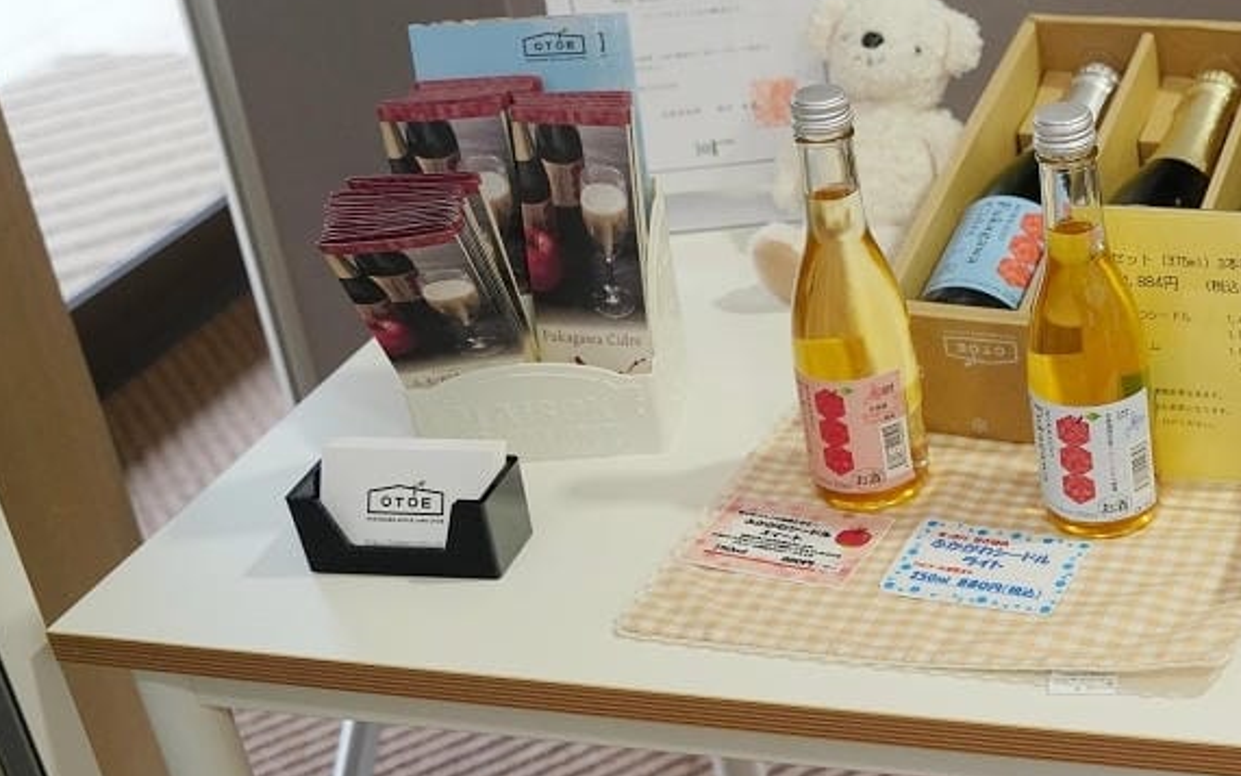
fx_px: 2029
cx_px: 1295
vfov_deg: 21.6
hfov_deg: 31.0
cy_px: 383
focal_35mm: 60
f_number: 3.5
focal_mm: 28
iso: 1600
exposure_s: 1/160
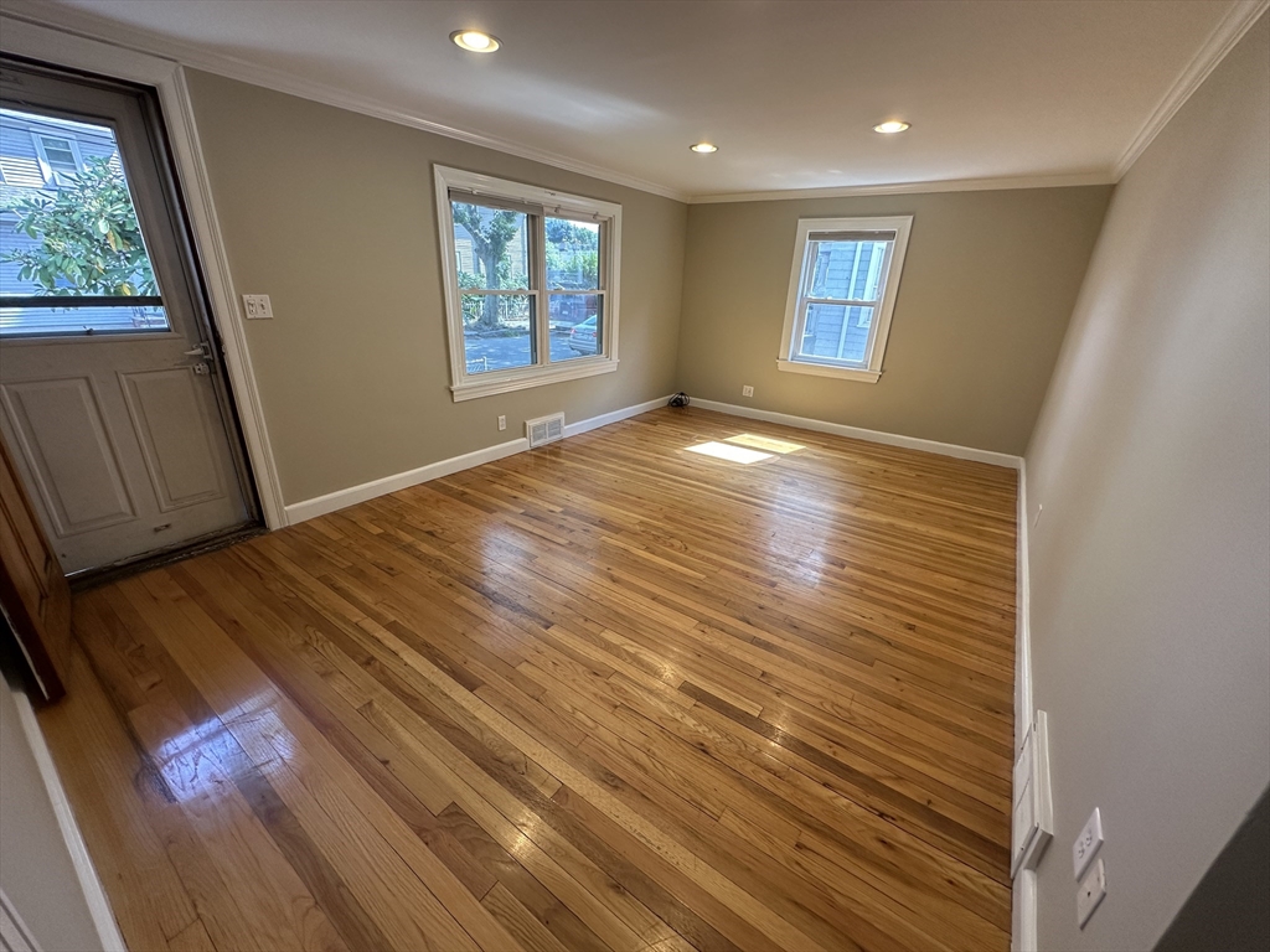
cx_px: 635
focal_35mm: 14
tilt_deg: -21.3
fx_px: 514
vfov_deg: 85.7
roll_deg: -2.0
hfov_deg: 102.1
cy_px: 476
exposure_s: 1/120
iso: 160
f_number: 2.2
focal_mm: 2.22
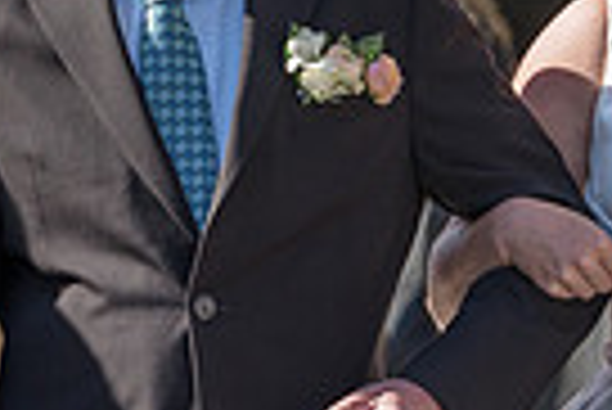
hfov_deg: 6.2
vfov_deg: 4.2
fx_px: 5633
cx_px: 660
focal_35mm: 331
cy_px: 119
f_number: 4
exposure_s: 1/800
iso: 100
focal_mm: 70
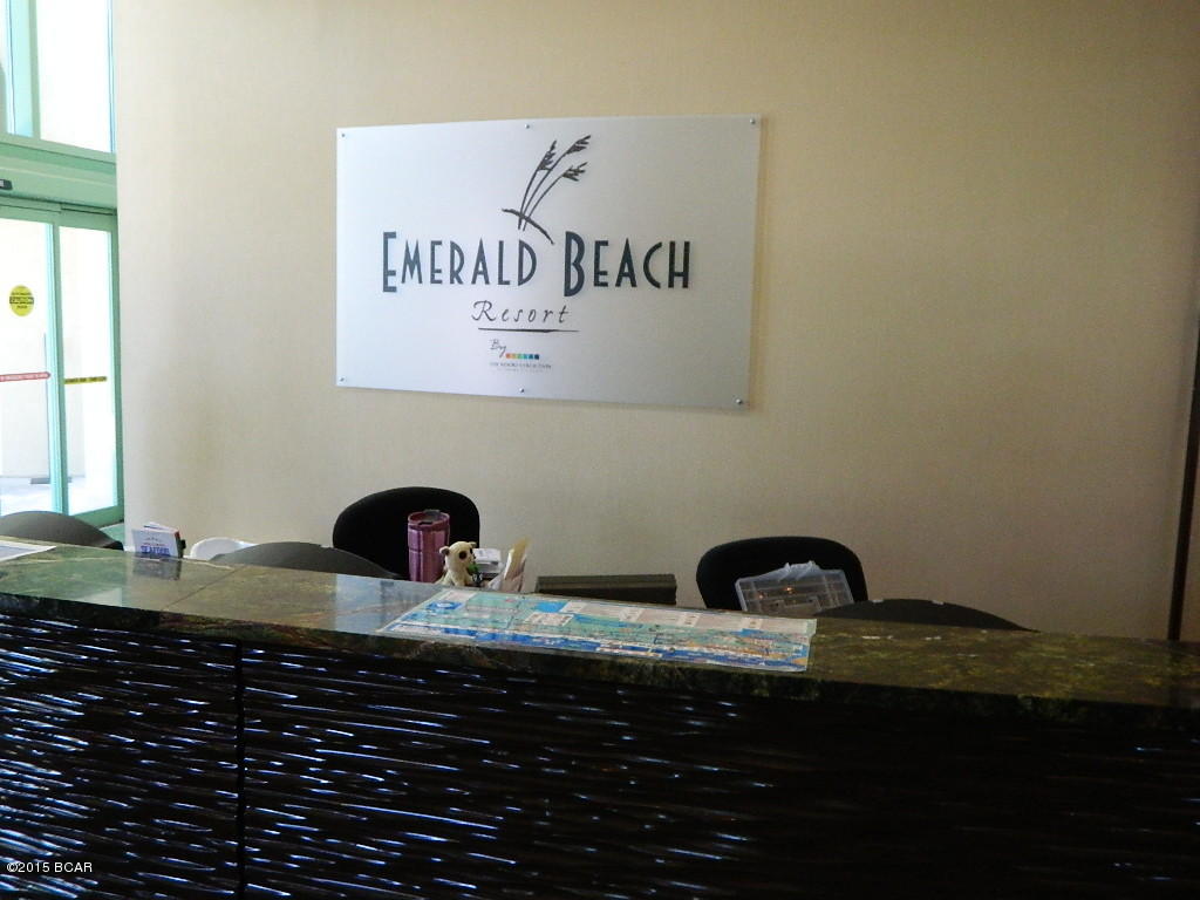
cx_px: 600
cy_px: 450
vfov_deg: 45.4
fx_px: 1075
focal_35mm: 31
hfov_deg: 58.4
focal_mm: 5.6
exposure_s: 1/100
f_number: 3.2
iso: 400
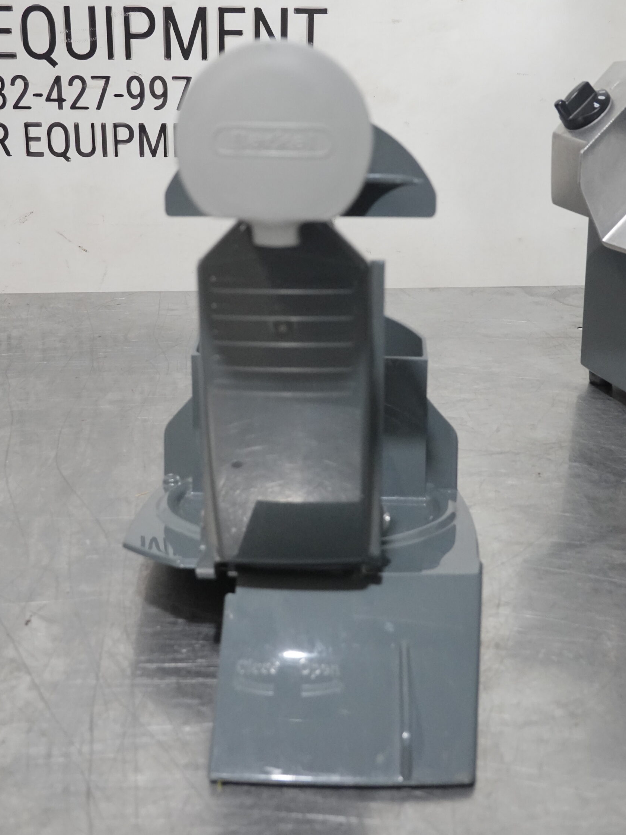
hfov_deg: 32.2
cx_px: 309
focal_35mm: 45
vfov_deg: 42.0
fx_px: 1085
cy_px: 383
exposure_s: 1/50
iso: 1250
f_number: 4
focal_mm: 15.28
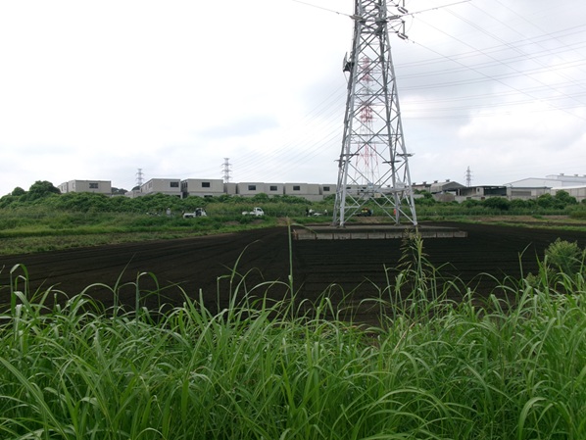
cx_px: 293
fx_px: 474
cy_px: 220
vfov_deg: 49.8
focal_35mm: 28
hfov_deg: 63.4
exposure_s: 1/105
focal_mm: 5.1
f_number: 10.8
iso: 100
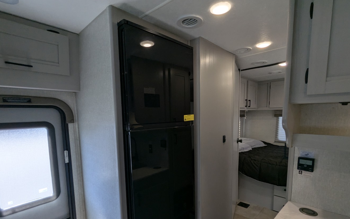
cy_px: 135
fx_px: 172
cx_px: 172
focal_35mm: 18
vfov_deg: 64.2
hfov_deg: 91.1
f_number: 2.2
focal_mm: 2.35
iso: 65
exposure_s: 1/198
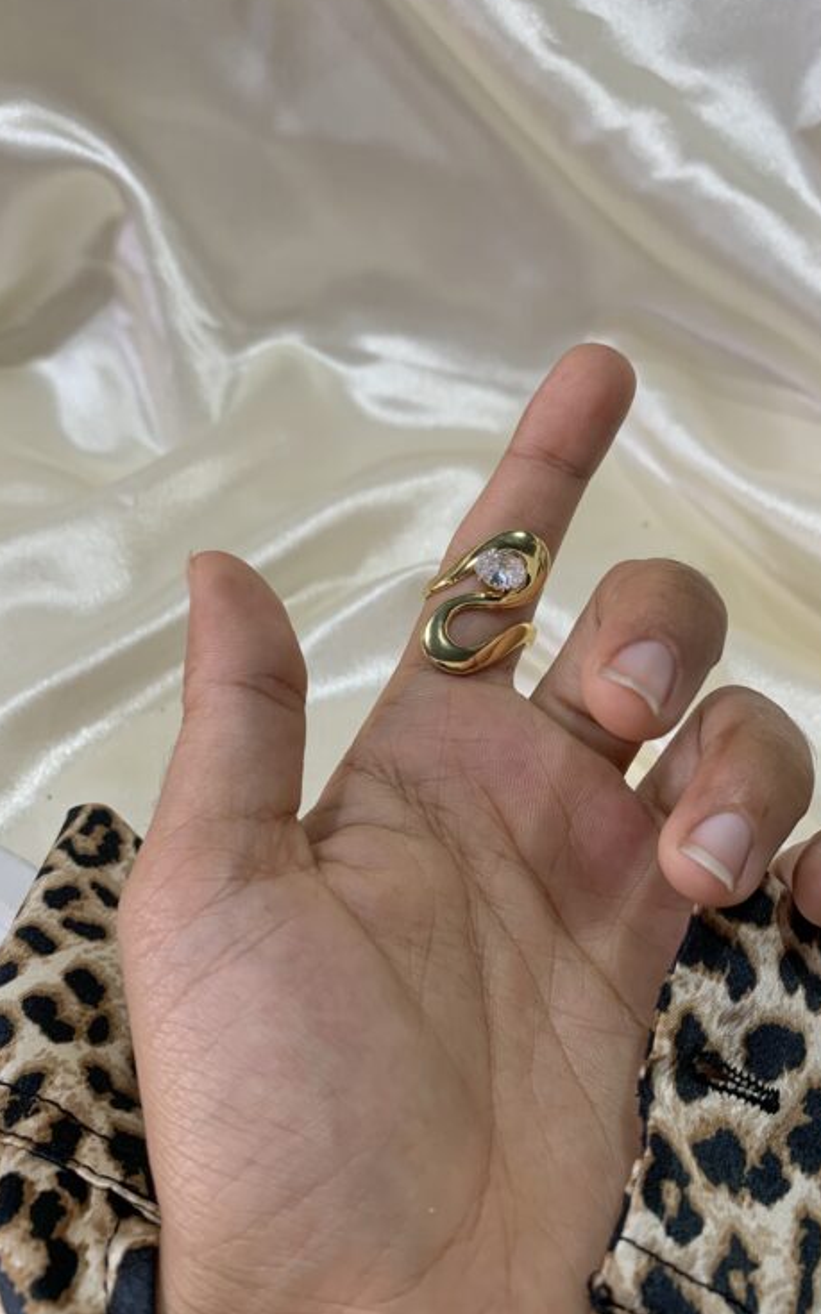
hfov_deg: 41.8
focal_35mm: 30
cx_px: 411
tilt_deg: -45.9
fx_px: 1075
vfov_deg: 62.9
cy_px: 688
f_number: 1.8
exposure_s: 1/50
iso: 50
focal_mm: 4.25
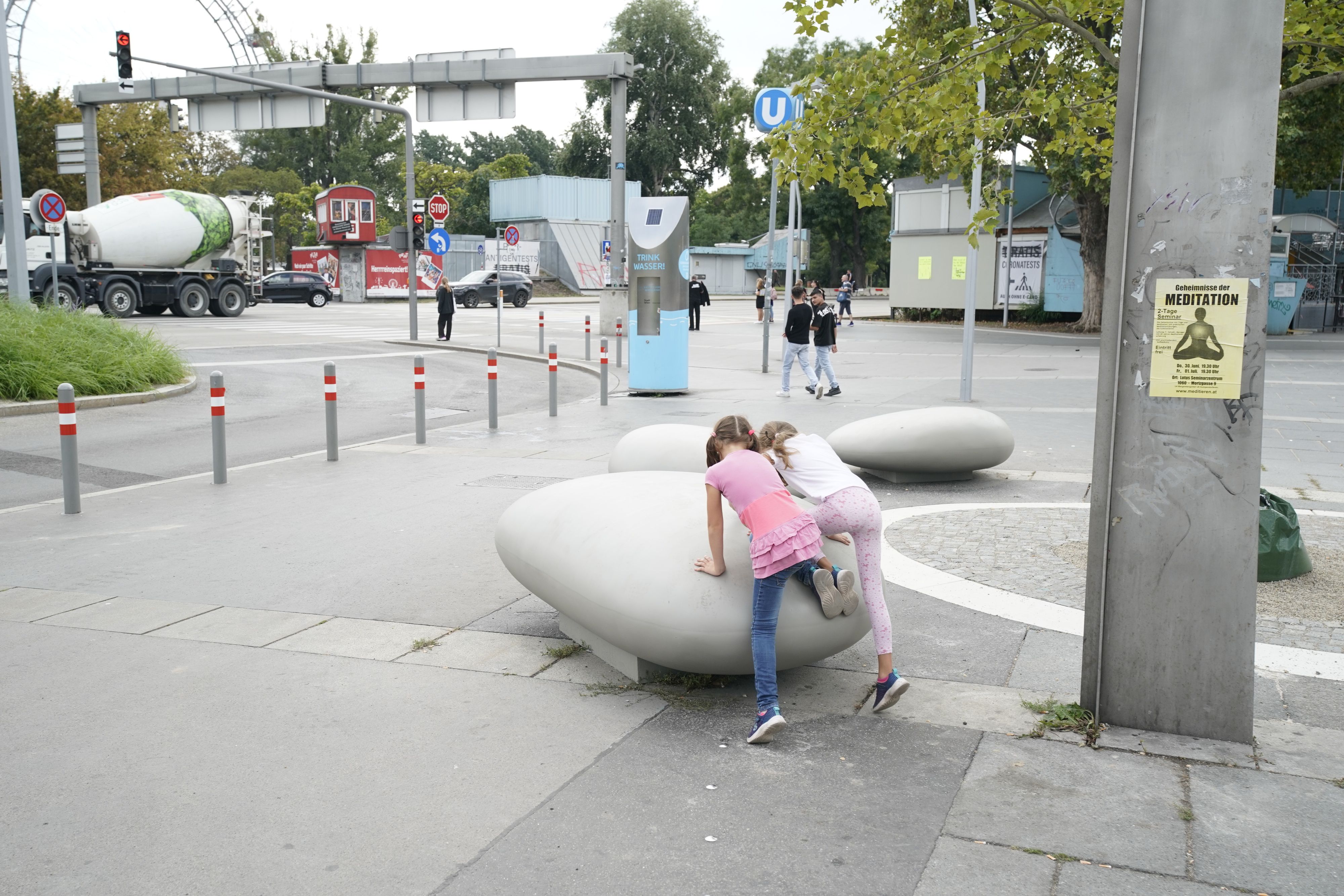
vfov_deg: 37.9
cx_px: 672
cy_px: 448
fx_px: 1307
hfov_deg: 54.4
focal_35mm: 35
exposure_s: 1/500
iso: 320
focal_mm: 35
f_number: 5.6
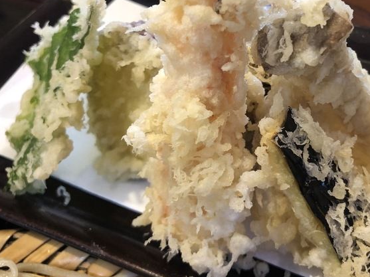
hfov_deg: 45.2
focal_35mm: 41
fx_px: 438
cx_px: 244
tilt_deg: -47.6
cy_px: 112
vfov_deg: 35.0
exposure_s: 1/17
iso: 50
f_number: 1.8
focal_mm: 3.99
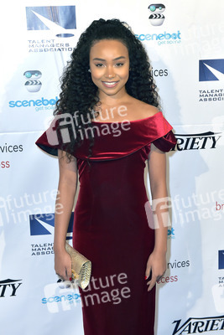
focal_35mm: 48
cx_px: 112
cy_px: 168
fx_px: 448
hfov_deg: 28.1
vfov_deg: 41.1
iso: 400
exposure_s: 1/320
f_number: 4.5
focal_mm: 48
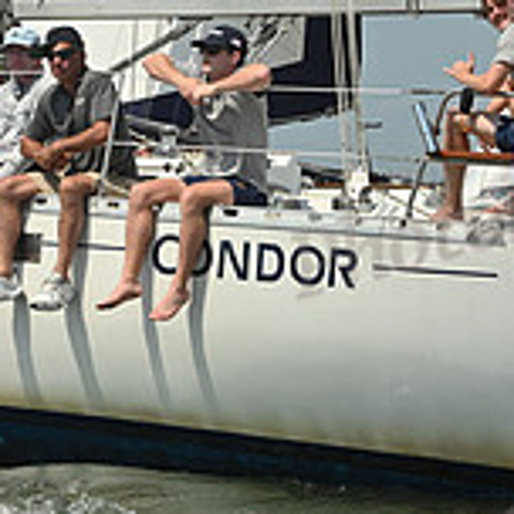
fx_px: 4250
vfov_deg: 6.9
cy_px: 83
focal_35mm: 253
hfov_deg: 6.9
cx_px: 118
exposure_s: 1/1250
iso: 320
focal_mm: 78
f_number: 14
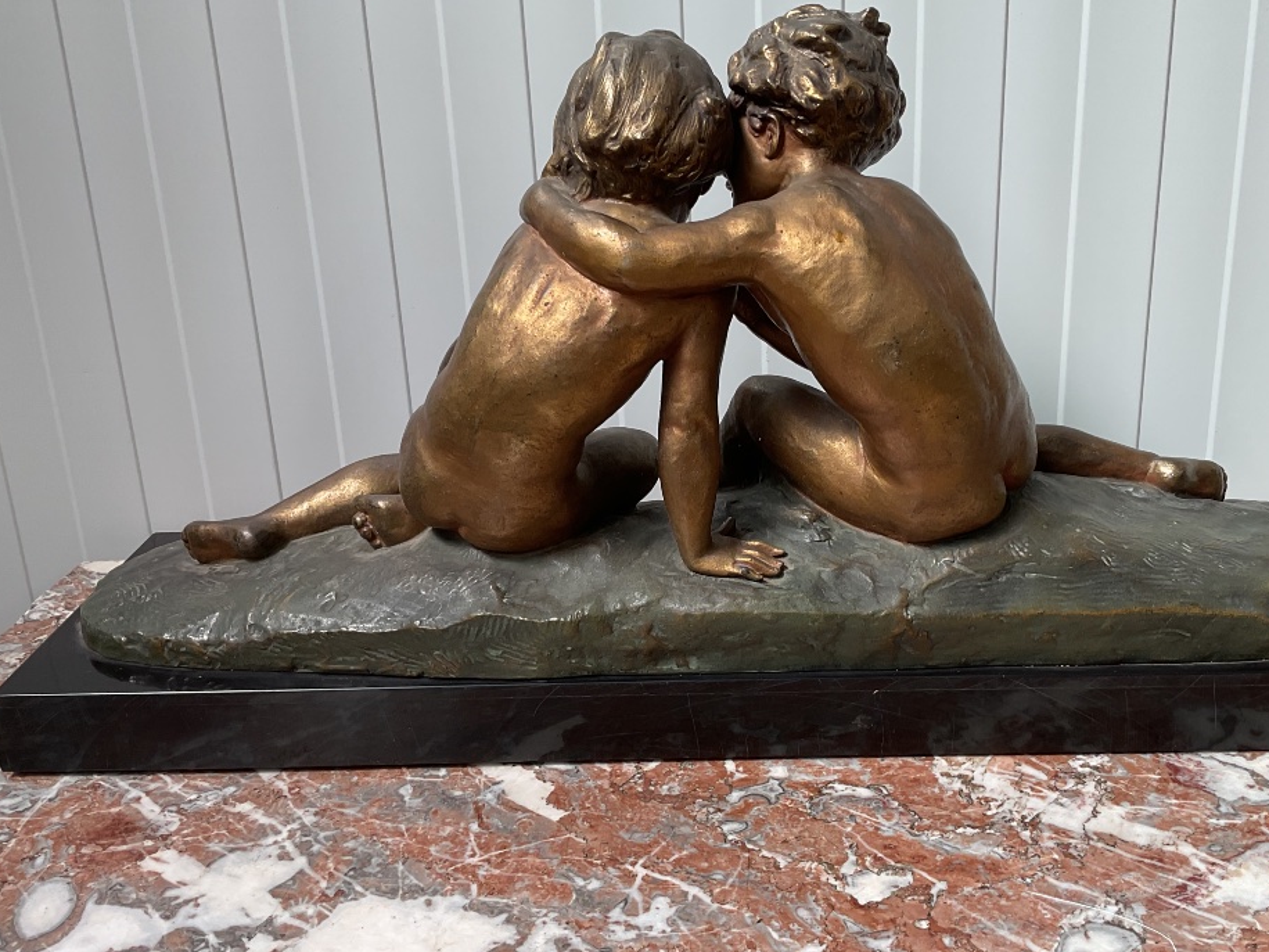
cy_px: 446
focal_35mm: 38
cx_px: 745
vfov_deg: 37.7
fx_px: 1393
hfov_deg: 48.8
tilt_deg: -19.4
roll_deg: +1.5
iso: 16
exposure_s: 1/149
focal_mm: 3
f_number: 1.8
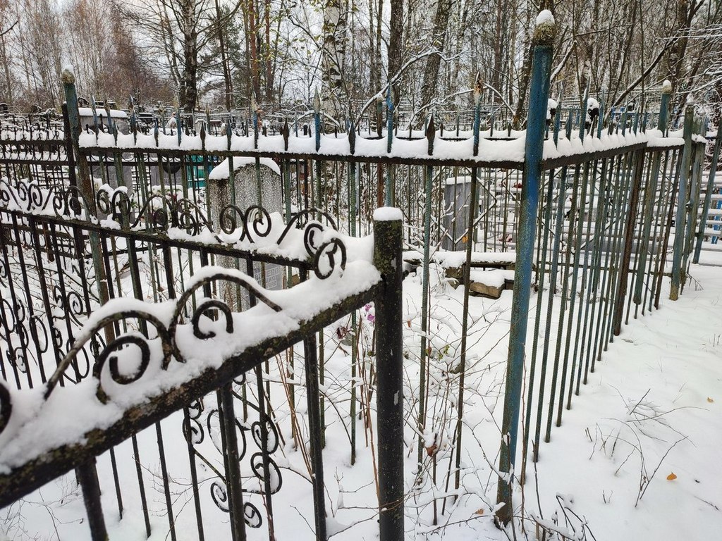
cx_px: 361
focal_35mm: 25
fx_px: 521
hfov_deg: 69.4
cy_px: 270
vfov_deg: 54.9
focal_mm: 6.04
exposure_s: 1/100
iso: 71
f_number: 1.9
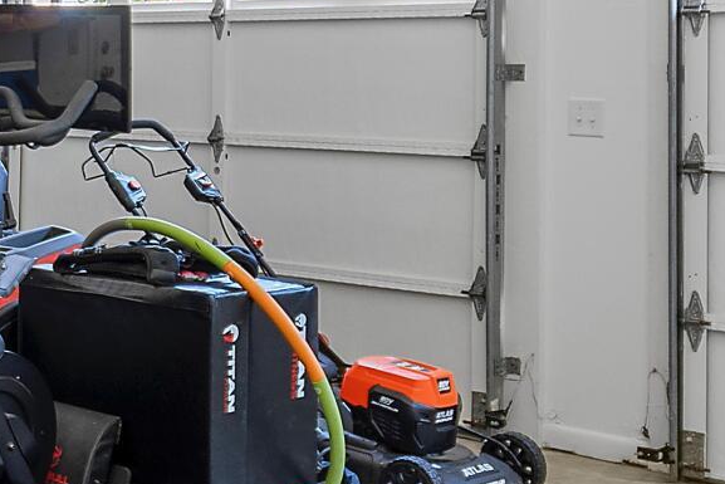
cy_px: 141
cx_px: -93
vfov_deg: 17.4
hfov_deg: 24.1
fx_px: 1571
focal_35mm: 78
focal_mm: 10
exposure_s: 1/3
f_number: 4.5
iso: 100
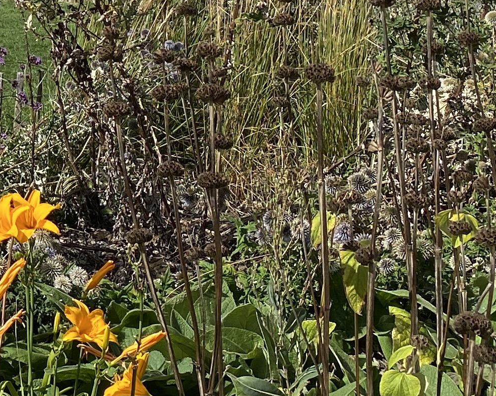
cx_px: -236
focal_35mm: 104
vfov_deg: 14.1
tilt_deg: +5.8
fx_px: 1527
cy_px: -146
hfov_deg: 16.8
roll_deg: +0.8
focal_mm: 4.25
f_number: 1.8
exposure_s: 1/3846
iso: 32
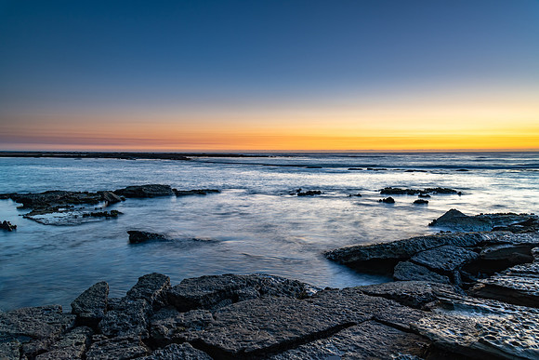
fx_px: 360
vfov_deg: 53.0
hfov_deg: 73.6
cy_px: 180
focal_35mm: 24
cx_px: 270
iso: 160
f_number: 8
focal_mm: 24
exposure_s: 2
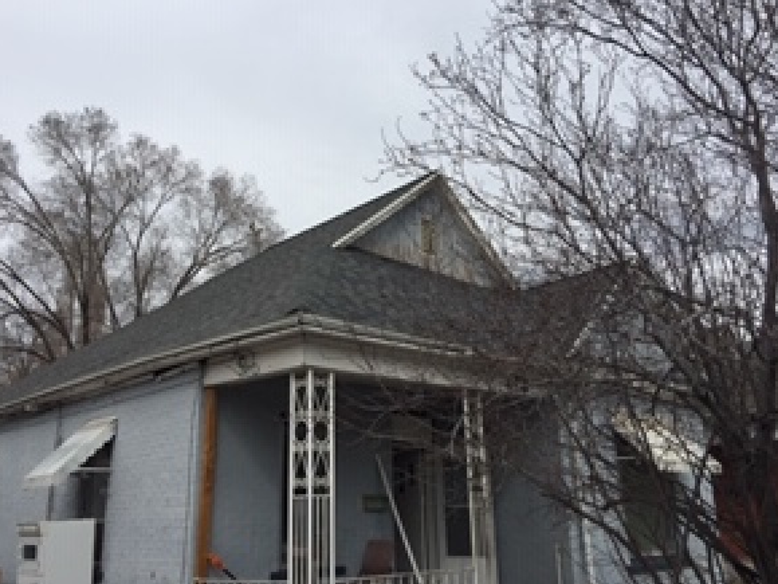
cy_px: 290
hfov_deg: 56.8
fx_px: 719
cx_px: 378
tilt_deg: +20.3
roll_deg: -0.2
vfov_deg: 44.2
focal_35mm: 32
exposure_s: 1/2639
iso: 32
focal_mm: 4.15
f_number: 2.2
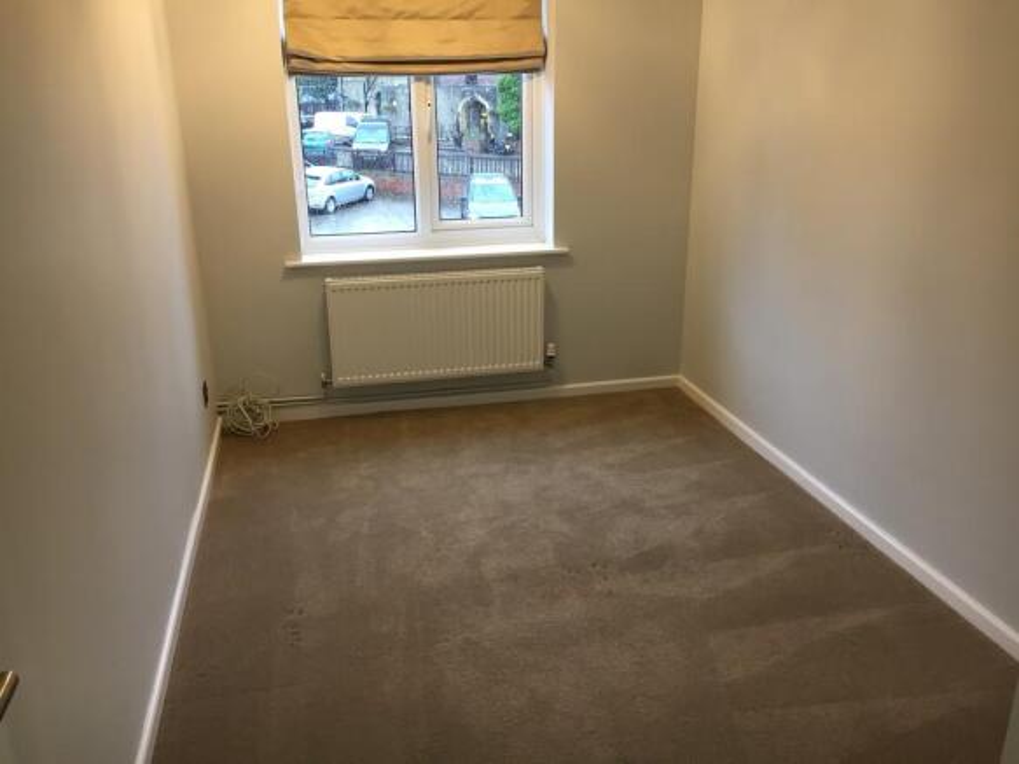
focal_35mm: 29
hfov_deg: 61.7
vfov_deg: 48.2
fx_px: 854
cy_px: 382
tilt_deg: -19.1
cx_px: 510
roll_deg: +1.8
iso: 100
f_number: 2.2
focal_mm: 4.15
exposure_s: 1/33
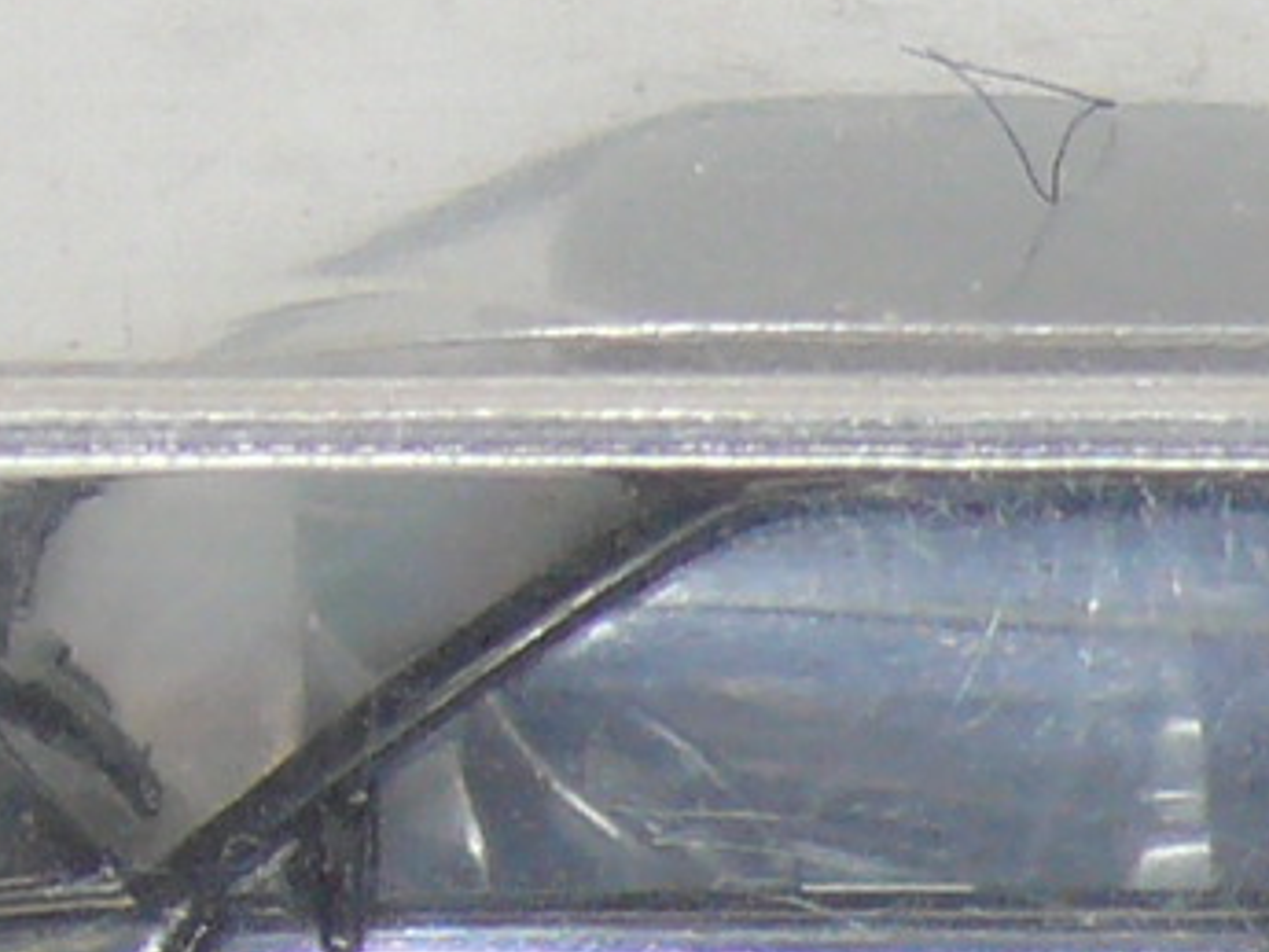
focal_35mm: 594
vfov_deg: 2.5
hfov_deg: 3.3
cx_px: 721
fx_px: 21783
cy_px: 1206
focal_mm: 15.2
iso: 100
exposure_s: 1/30
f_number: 4
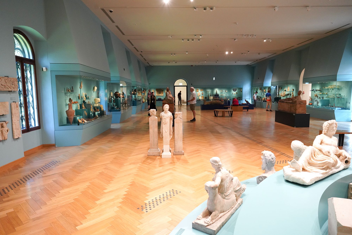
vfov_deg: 53.1
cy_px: 118
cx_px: 176
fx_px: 235
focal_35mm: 24
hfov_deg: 73.7
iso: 3200
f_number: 6.3
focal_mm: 24
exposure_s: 1/80
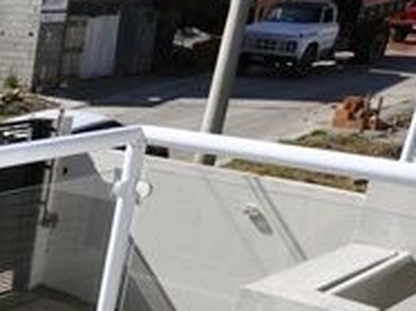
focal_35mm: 62
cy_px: 348
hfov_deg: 24.1
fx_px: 744
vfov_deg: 22.2
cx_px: -219
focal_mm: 10
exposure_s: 1/400
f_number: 10
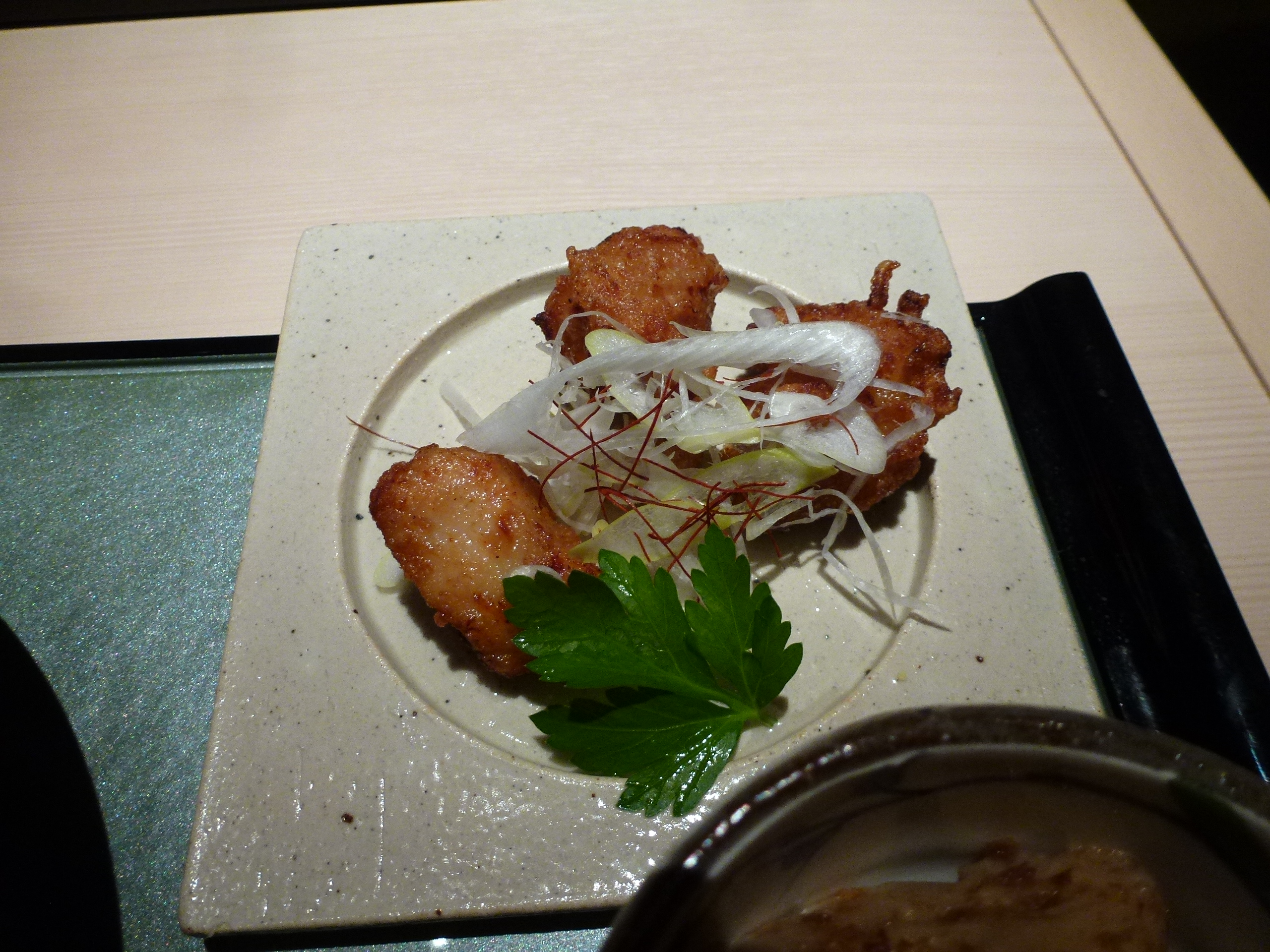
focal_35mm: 24
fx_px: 881
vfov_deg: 56.8
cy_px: 476
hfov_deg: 71.6
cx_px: 635
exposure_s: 1/60
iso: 200
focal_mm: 4.3
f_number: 3.3
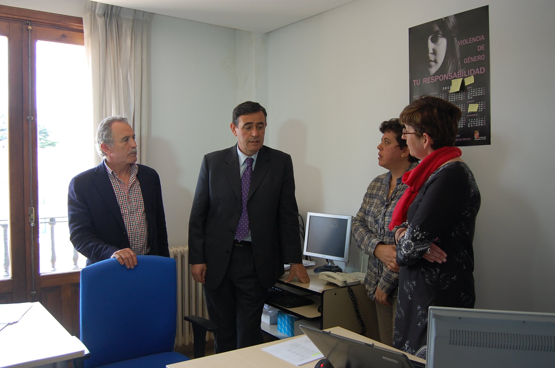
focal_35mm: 30
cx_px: 278
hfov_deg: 62.0
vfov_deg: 43.5
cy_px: 184
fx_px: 462
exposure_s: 1/80
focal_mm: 20
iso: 400
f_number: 4.5
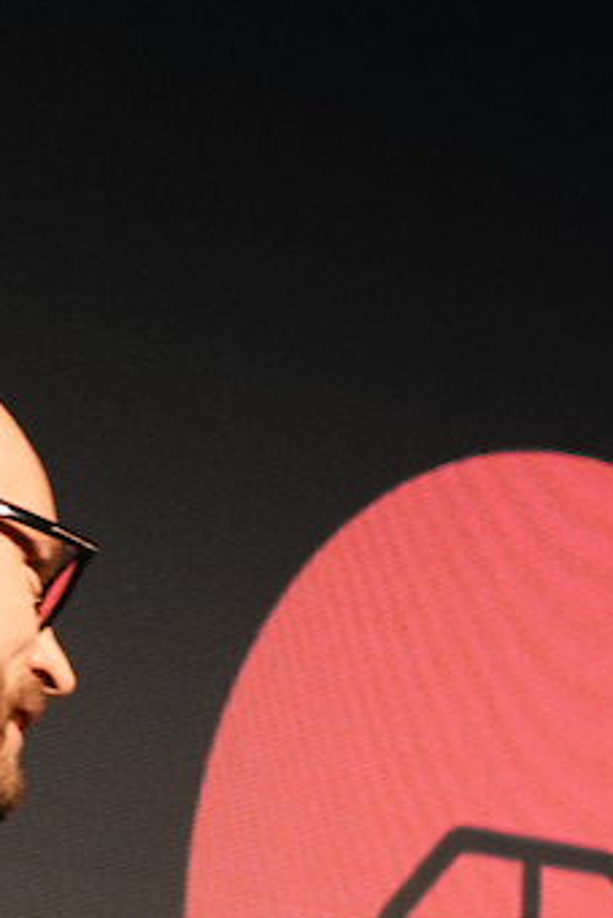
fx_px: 6302
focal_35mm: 247
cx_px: 905
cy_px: 1345
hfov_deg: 5.5
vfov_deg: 8.2
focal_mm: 35
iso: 800
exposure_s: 1/160
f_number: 2.8
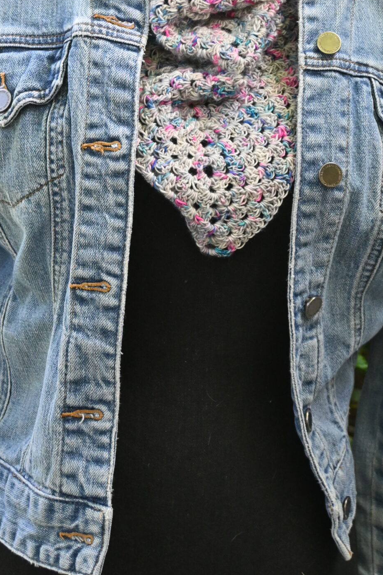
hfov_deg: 14.5
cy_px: 74
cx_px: 166
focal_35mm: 94
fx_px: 1500
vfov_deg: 21.3
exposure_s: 1/125
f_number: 5
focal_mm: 34
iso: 1250
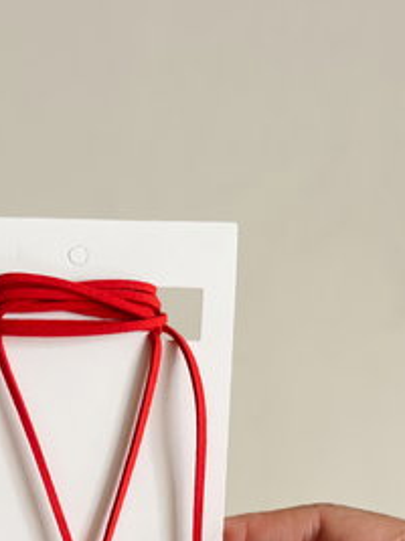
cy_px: 534
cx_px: 103
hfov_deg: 27.6
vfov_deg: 33.8
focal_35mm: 52
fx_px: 812
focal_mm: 5.1
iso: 250
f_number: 1.6
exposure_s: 1/60
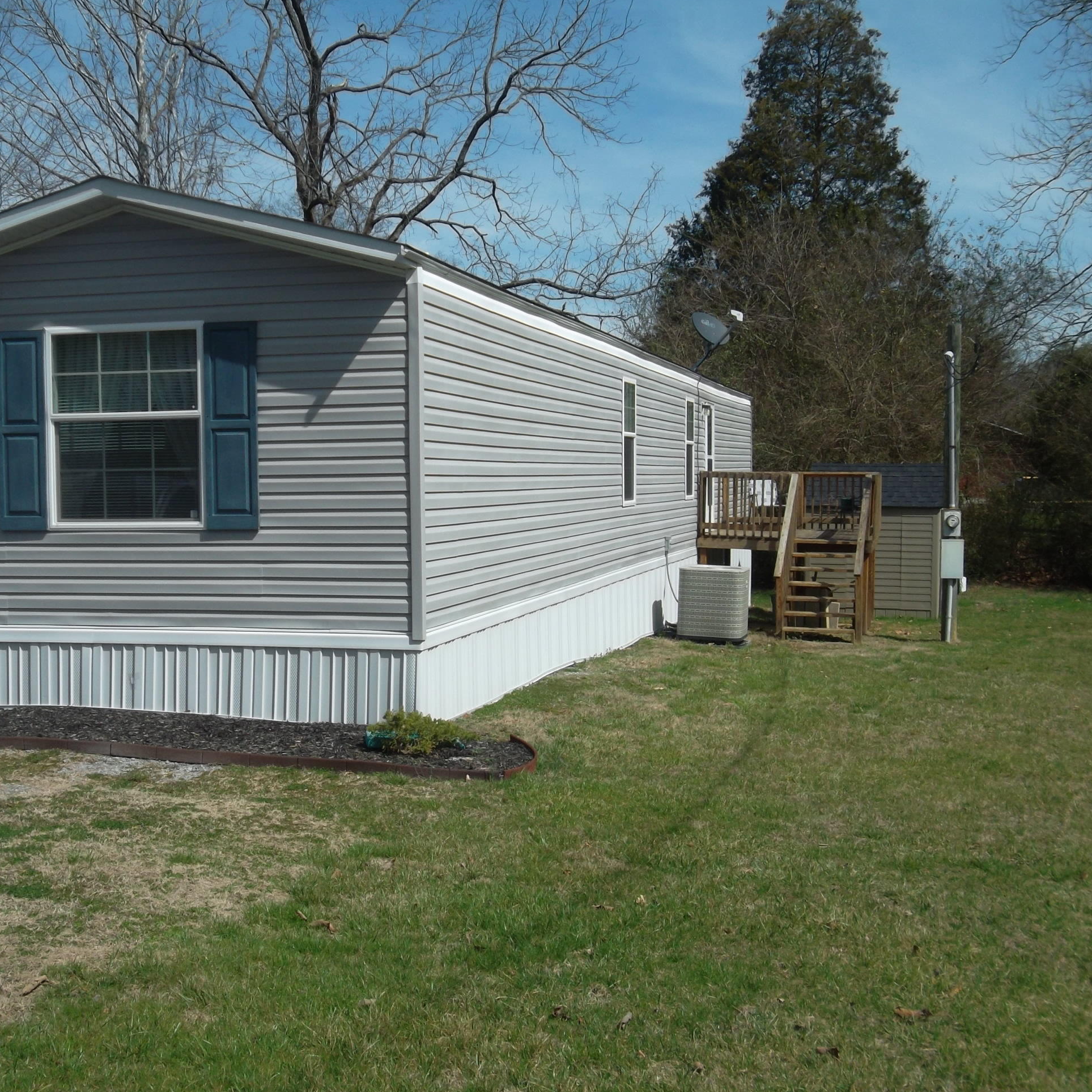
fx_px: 1570
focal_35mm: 44
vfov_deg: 38.3
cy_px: 547
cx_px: 449
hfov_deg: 38.2
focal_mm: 6.6
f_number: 4
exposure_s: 1/900
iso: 80
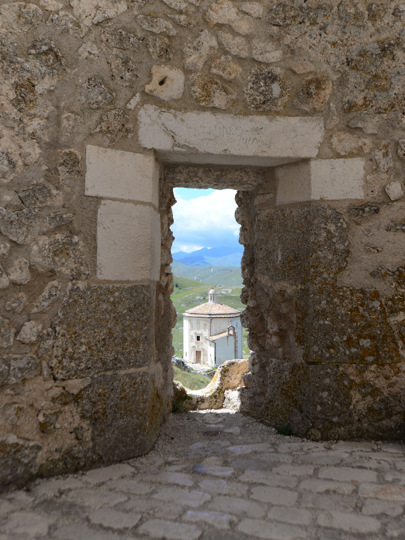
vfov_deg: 49.0
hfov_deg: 37.7
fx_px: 593
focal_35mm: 38
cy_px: 263
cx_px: 203
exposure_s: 1/1600
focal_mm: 35
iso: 640
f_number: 7.1
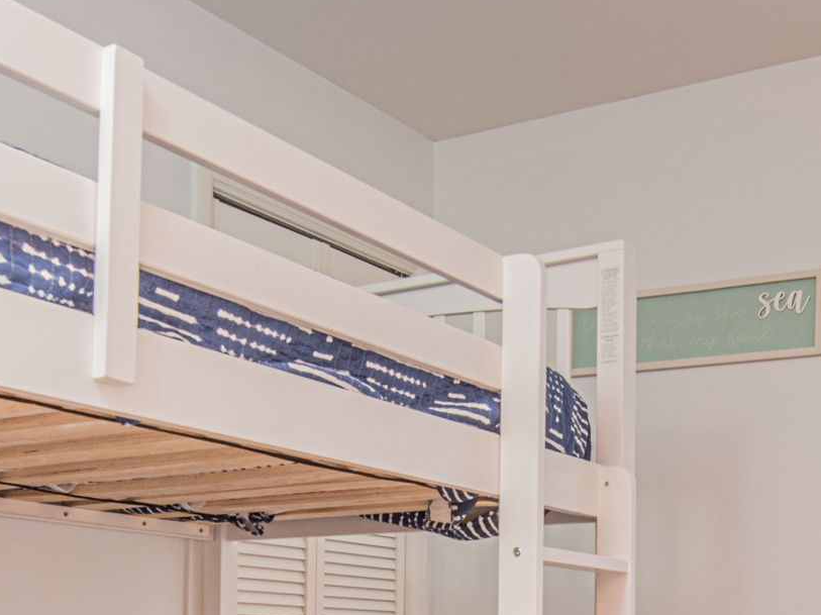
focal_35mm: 53
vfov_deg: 25.7
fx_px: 1256
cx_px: 581
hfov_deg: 35.6
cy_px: 660
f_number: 9
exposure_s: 1.6
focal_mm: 14
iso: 200
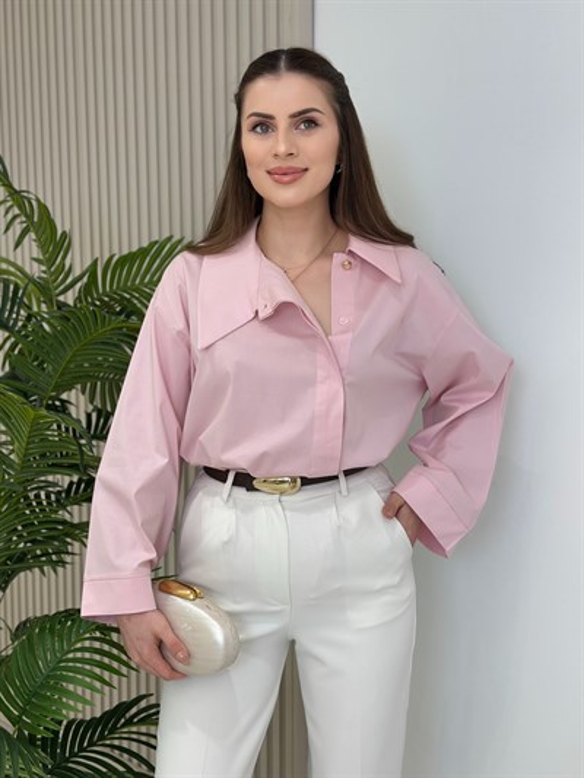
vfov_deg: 39.6
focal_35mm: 48
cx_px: 292
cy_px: 389
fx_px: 1079
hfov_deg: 30.3
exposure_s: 1/247
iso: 80
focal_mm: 6.86
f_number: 1.78
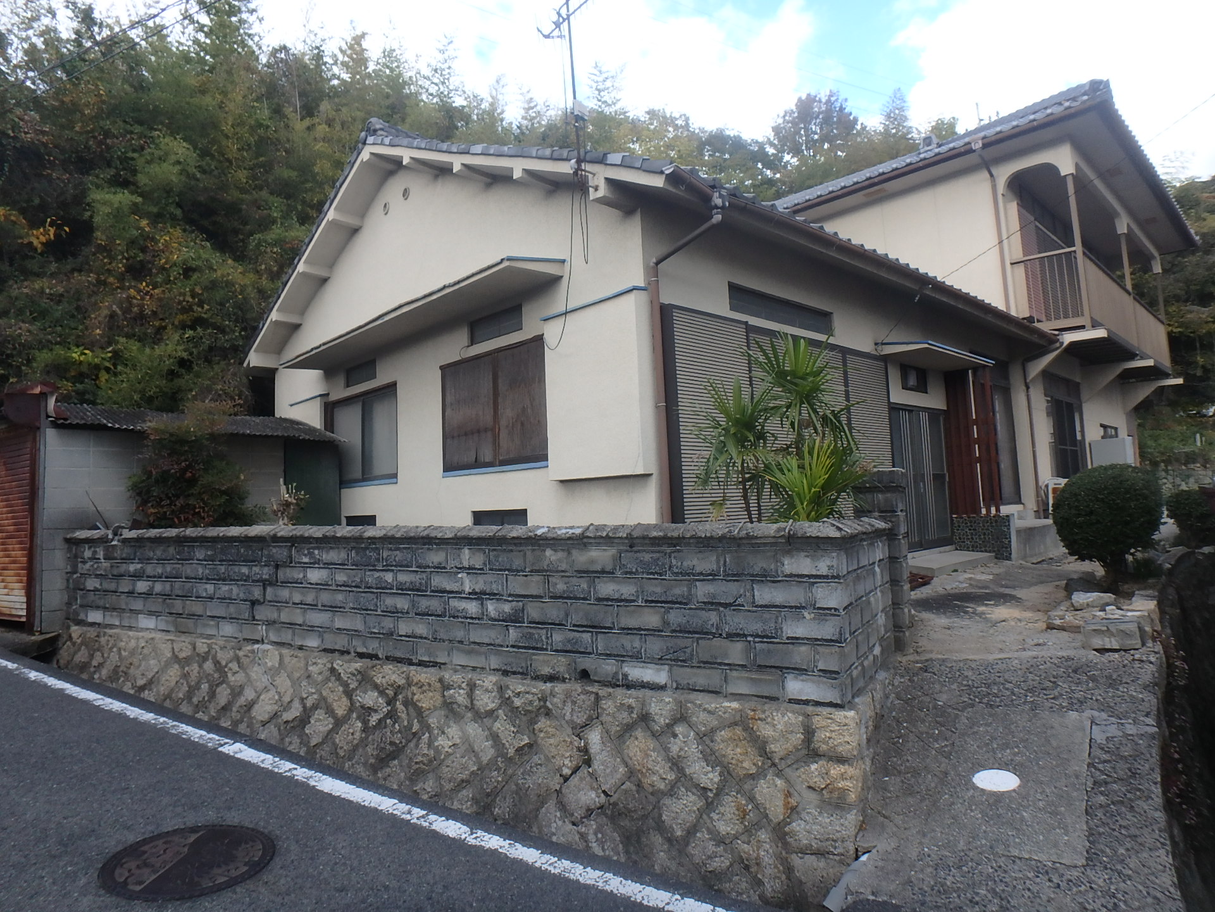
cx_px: 608
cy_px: 456
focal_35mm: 21
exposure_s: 1/250
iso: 125
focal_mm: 3.7
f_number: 3.5
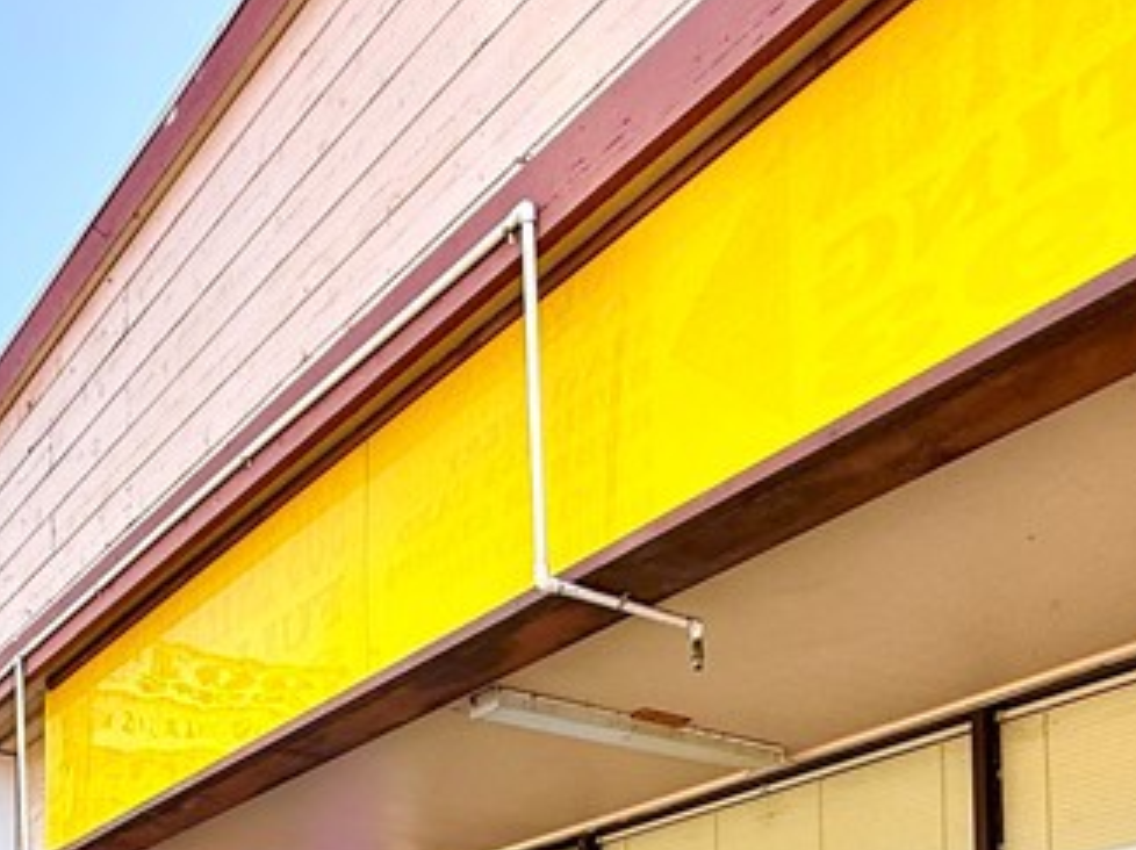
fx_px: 1443
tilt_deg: +2.6
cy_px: 1157
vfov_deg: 26.7
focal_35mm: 44
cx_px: 408
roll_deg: +0.9
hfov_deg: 42.6
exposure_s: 1/266
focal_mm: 2.22
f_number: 2.2
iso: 50
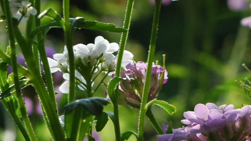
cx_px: 146
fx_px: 3779
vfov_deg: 2.1
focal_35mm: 568
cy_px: -29
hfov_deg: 3.8
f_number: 8
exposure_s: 1/250
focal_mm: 105
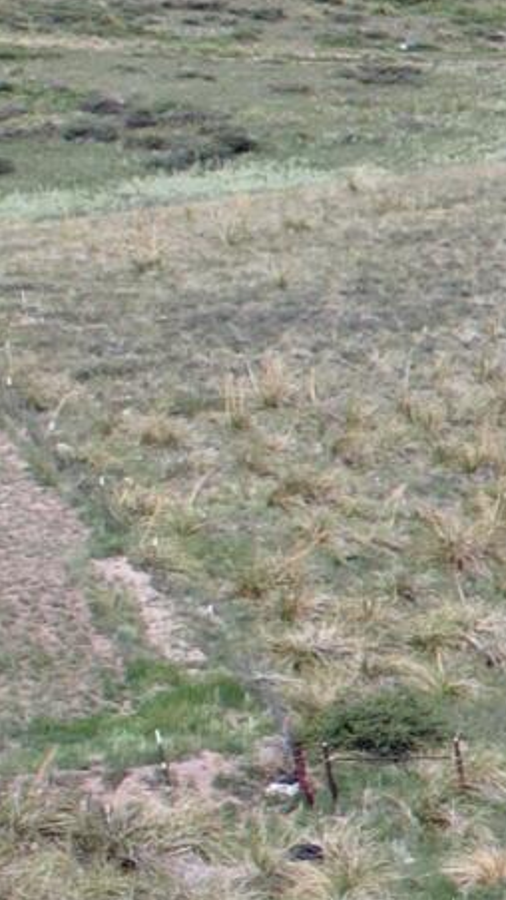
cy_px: 510
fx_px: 3652
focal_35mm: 153
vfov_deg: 14.1
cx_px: 2602
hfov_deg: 5.6
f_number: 2.8
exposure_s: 1/2000
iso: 100
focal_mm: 8.38
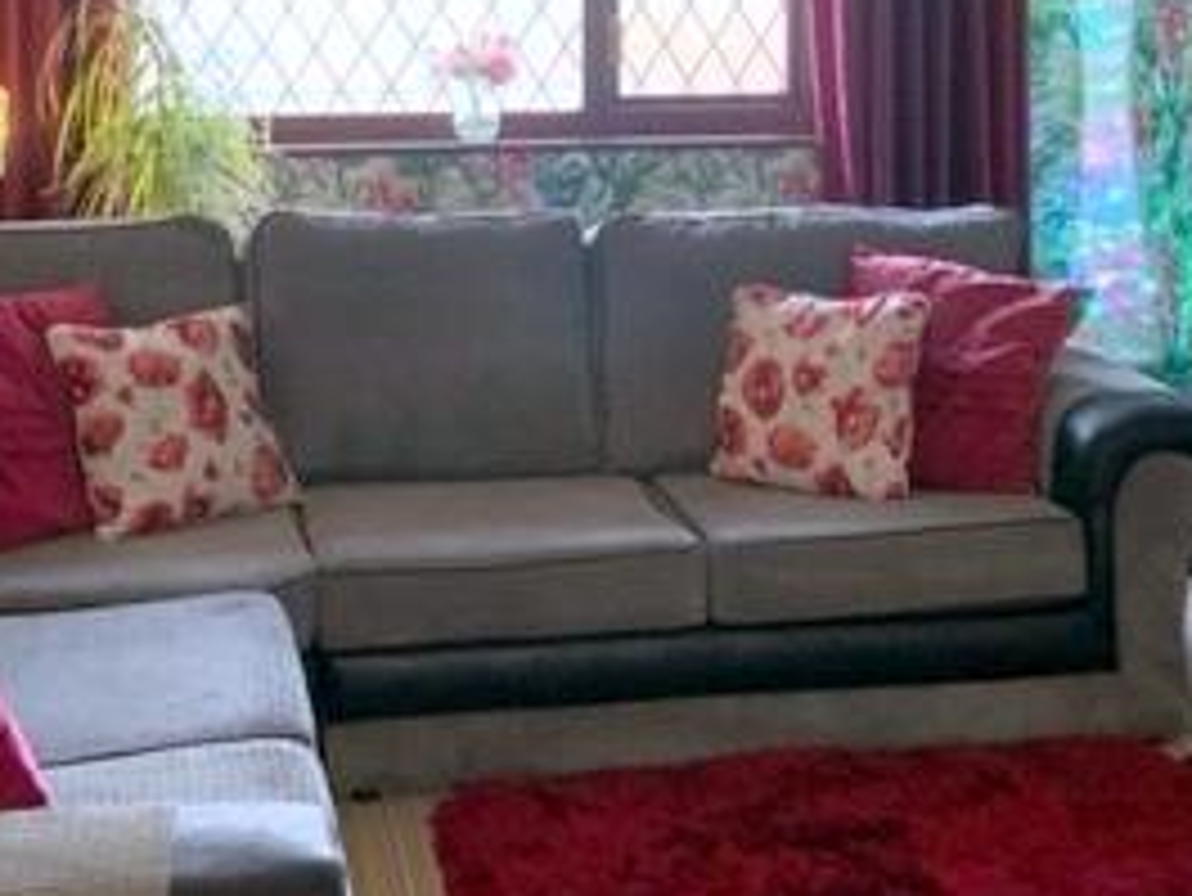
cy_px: 50
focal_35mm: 70
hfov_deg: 27.8
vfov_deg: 20.5
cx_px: 634
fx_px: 2412
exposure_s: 1/50
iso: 200
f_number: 1.8
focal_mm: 3
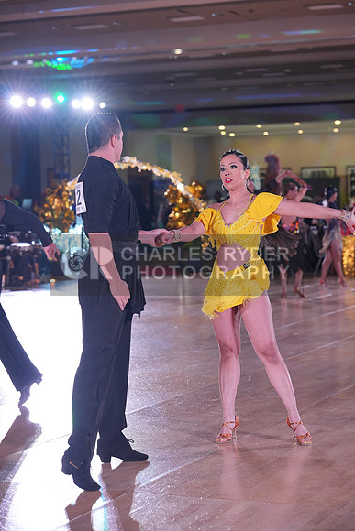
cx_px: 178
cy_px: 266
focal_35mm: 84
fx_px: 1242
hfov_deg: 16.3
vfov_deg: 24.2
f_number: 4
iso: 1600
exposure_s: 1/400
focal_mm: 84
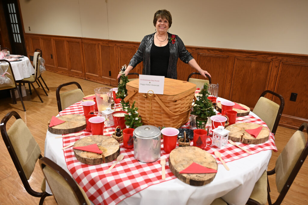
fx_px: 227
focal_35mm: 26
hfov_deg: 68.4
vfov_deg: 48.7
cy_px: 102
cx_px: 154
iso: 640
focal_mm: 26.5
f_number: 4
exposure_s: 1/30
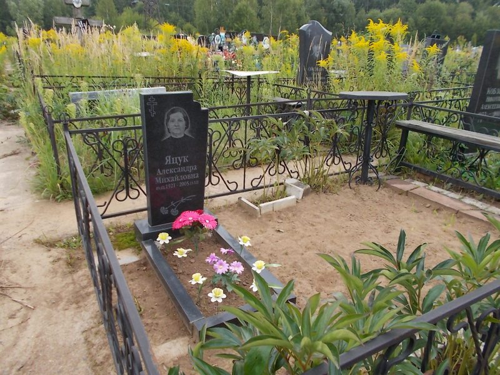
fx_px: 376
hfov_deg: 67.3
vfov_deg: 53.1
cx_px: 250
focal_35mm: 26
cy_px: 188
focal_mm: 4.6
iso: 80
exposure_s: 1/250
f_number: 3.2
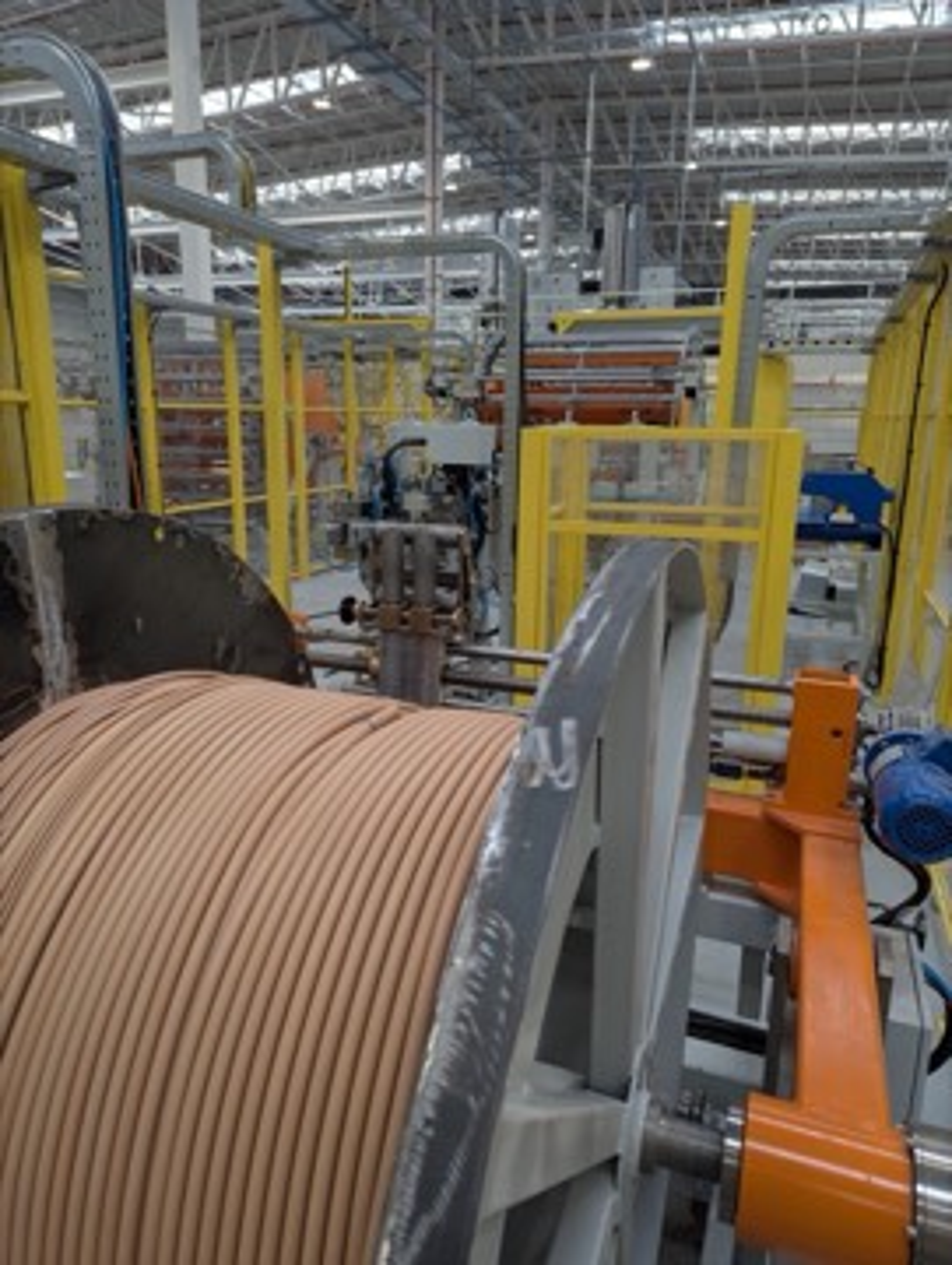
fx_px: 878
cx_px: 476
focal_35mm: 24
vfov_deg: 71.5
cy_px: 632
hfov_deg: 56.9
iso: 39
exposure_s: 1/86.4
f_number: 1.85
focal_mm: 6.81
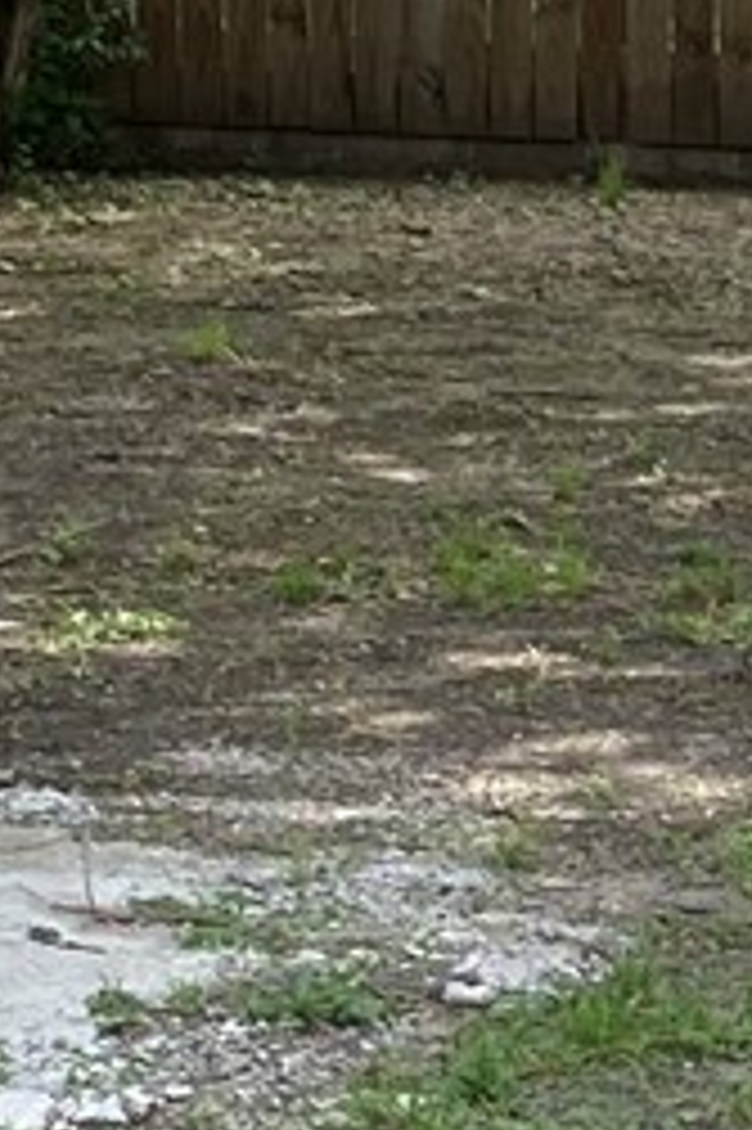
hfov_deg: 6.4
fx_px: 6494
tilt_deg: -11.2
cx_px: 1572
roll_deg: -2.4
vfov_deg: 9.9
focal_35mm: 207
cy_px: 756
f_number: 1.8
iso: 32
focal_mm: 4.25
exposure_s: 1/460
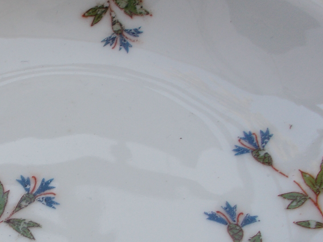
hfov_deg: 30.3
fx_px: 569
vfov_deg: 23.7
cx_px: 34
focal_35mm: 61
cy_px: 194
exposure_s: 1/60
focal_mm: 5.3
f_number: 3.4
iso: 80
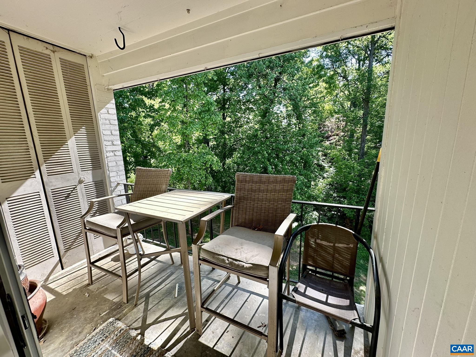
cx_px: 238
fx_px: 193
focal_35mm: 14
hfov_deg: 102.1
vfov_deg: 85.7
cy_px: 178
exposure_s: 1/131
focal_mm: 2.22
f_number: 2.2
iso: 40
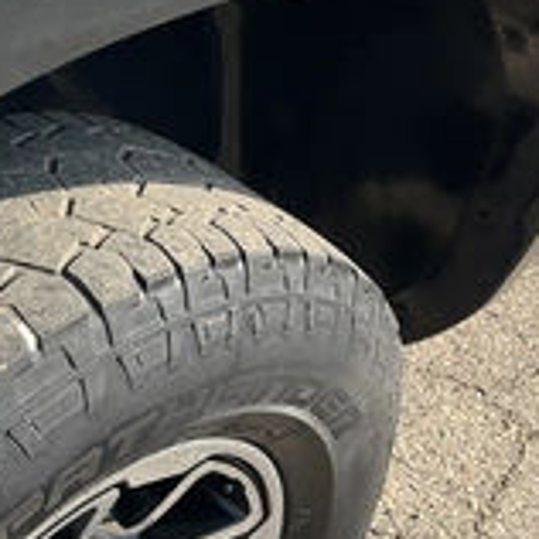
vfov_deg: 26.3
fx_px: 1145
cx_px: 10
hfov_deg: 25.3
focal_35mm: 65
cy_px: 164
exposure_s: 1/855
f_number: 1.8
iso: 25
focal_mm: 3
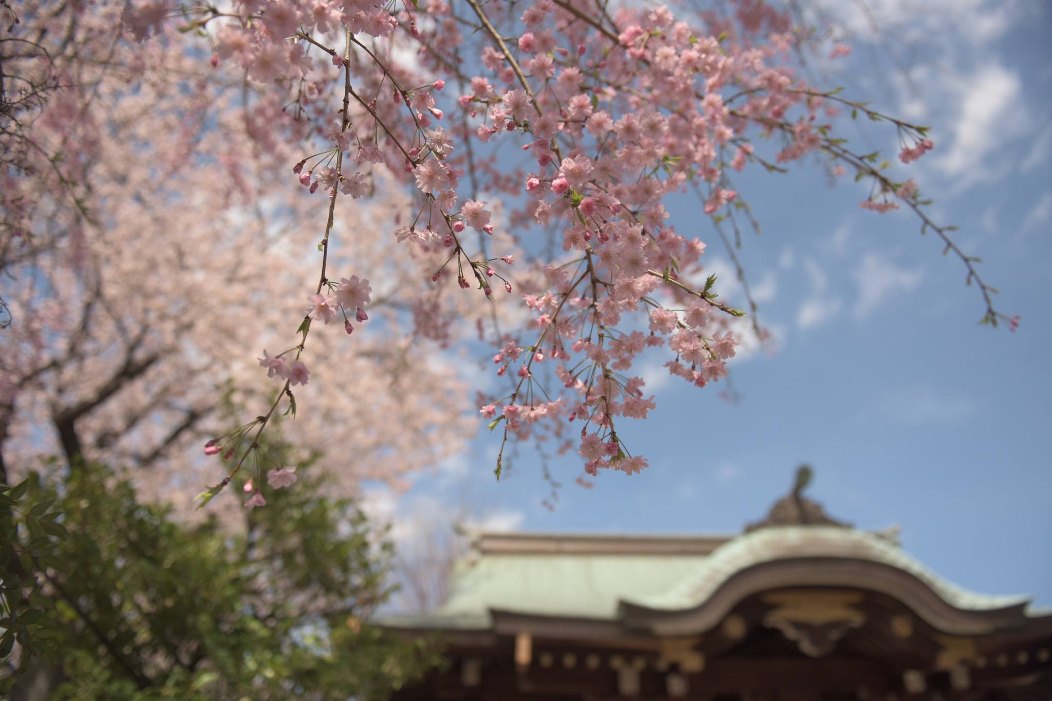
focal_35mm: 24
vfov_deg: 53.1
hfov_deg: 73.7
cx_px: 526
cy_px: 350
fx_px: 701
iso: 400
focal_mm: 24
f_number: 2.8
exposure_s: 1/8000
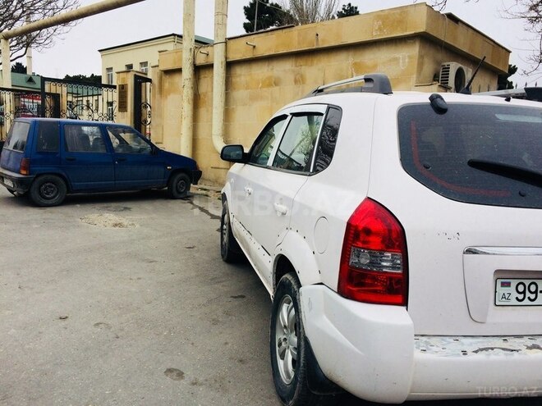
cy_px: 203
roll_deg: -3.4
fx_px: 454
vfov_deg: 48.2
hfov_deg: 61.7
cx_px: 271
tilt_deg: -7.2
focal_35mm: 29
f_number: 2.2
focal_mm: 4.15
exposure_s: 1/461
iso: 32
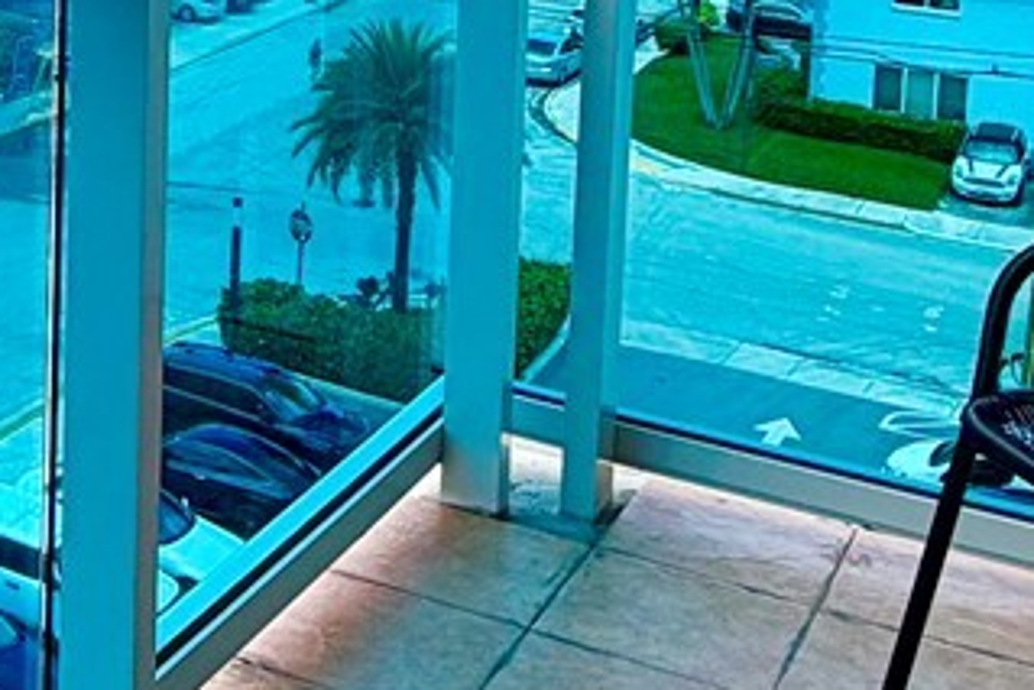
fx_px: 2098
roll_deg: -1.1
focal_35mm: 73
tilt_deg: -4.8
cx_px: -149
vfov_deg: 17.3
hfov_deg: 25.4
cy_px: -259
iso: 20
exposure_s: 1/876
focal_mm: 2.22
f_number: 2.2
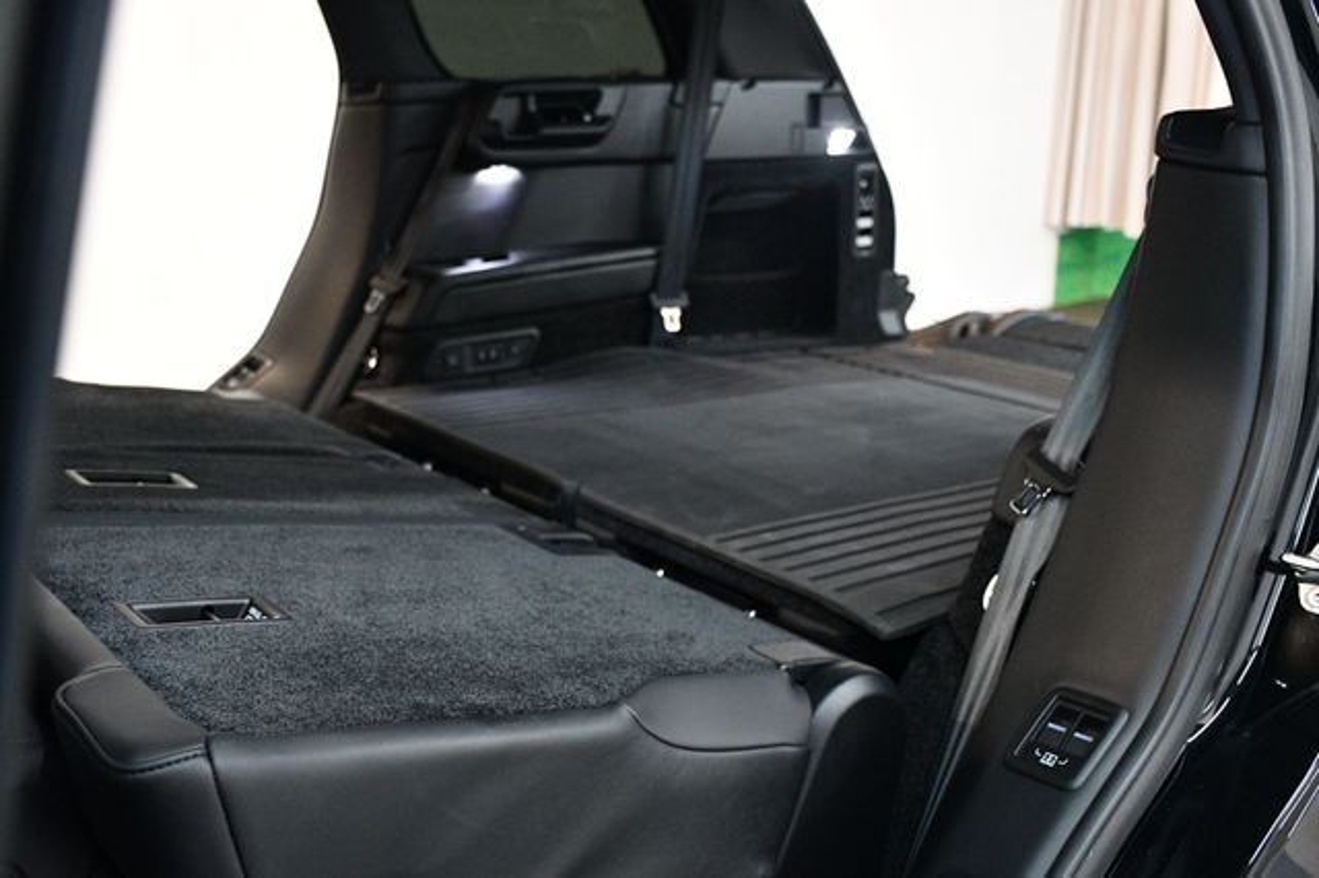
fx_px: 1428
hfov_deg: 49.6
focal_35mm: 39
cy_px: 439
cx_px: 660
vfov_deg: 34.2
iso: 3600
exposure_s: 1/60
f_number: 3.8
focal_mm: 26
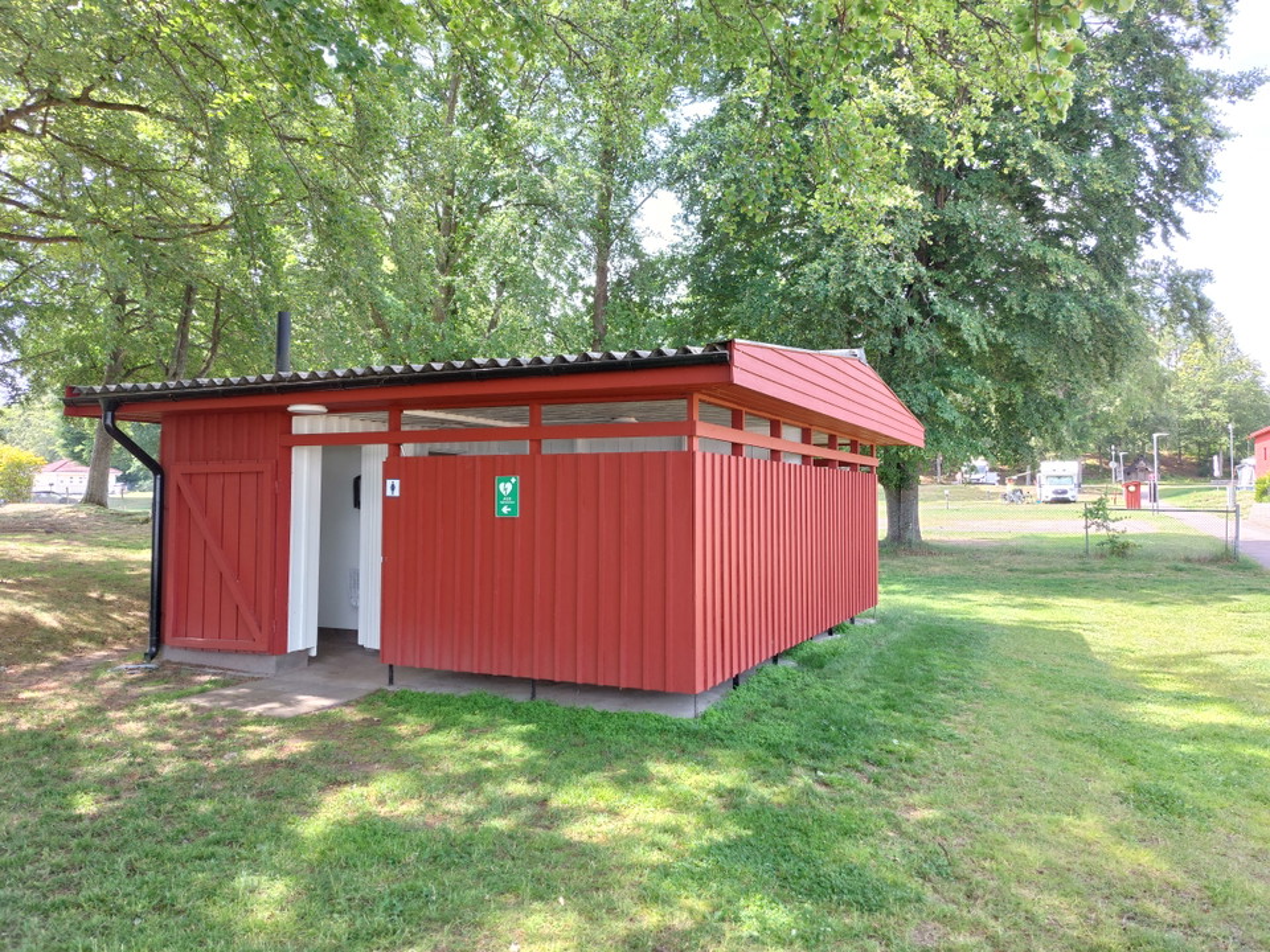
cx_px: 635
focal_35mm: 25
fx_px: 917
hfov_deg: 69.4
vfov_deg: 54.9
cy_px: 476
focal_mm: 5.23
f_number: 1.8
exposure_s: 1/120
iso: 40
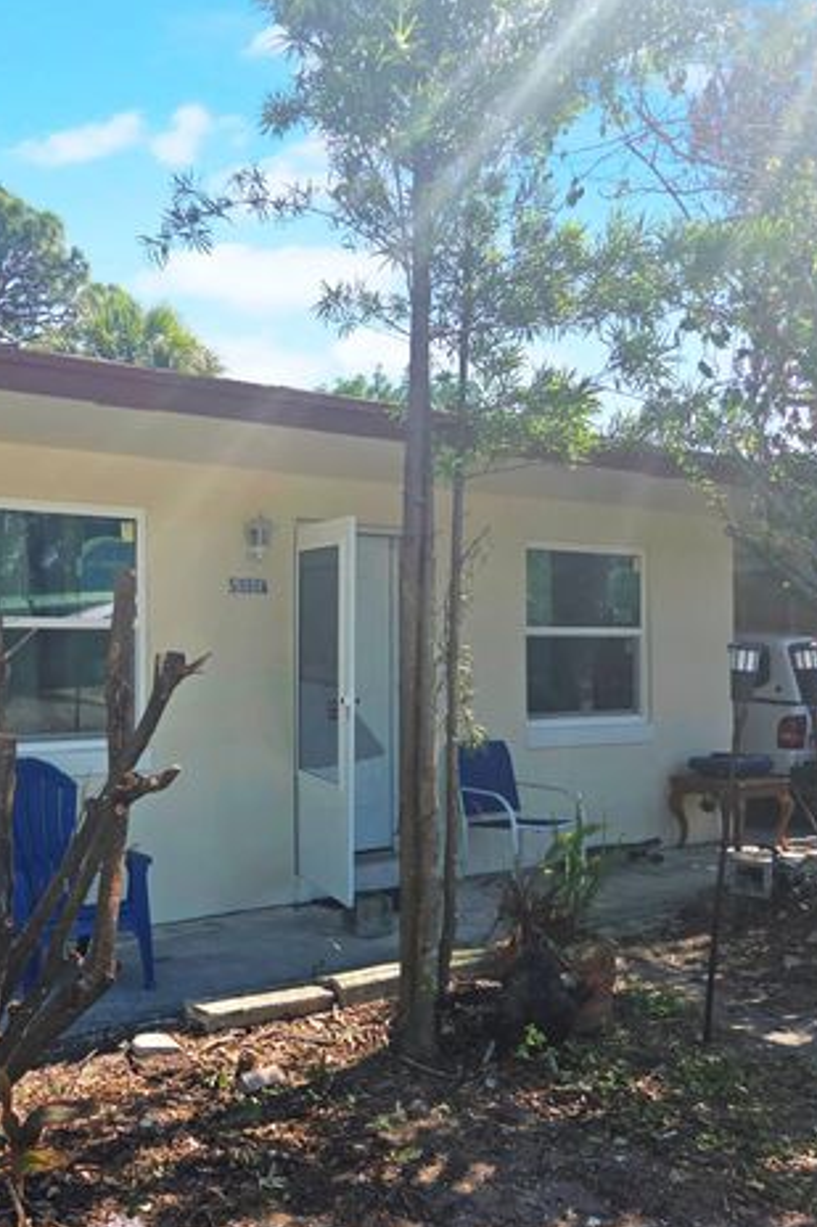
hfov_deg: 38.6
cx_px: 177
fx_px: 1124
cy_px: 621
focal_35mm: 33
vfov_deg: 57.2
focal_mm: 5.4
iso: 25
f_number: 1.8
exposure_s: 1/1200
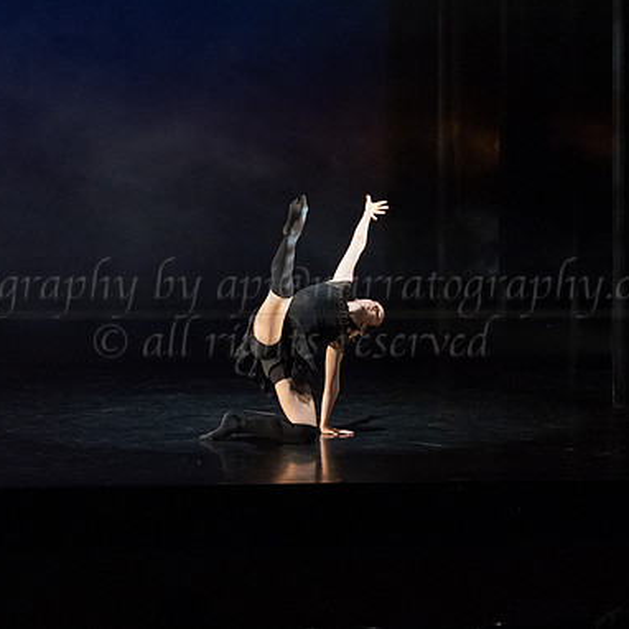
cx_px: 253
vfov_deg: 16.0
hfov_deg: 16.0
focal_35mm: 109
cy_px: 354
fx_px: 2241
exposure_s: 1/400
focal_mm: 66
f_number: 3.2
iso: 4000
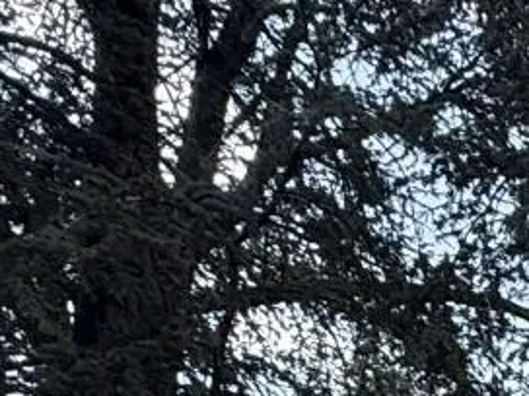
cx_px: 1144
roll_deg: +1.2
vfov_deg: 11.8
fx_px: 1513
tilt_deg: -1.4
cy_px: 984
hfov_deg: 15.0
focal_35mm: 99
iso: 64
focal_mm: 2.22
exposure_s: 1/864
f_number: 2.2
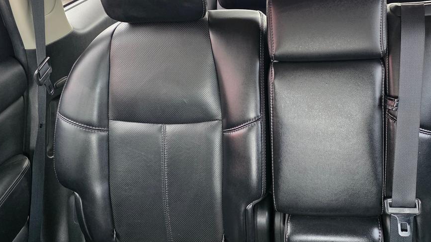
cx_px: 266
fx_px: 423
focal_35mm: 37
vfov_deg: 31.7
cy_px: 79
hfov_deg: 53.5
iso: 320
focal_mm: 6.3
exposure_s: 1/120
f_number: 1.7
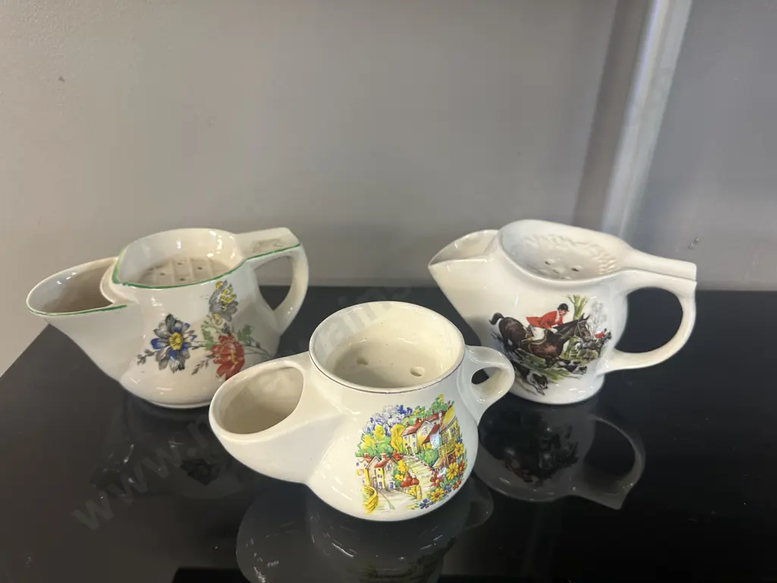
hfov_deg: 71.6
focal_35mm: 24
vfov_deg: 56.8
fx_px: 539
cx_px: 388
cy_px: 292
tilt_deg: -31.5
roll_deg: -1.5
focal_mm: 6.86
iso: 160
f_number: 1.78
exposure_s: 1/50
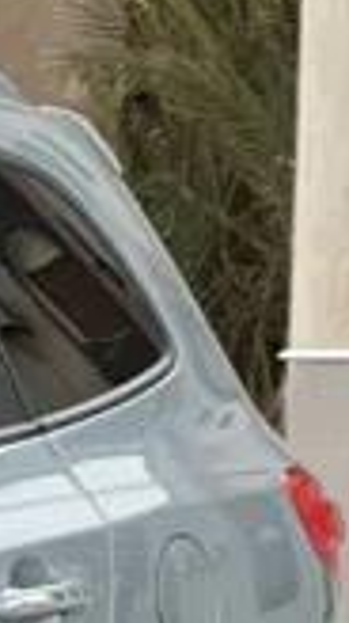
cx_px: -1100
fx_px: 8622
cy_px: 885
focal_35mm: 523
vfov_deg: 4.1
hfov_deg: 2.3
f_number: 2.8
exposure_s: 1/121
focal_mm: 9
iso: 250
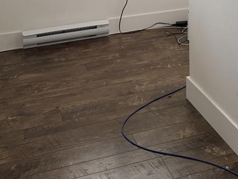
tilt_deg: -12.7
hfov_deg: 33.0
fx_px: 399
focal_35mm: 58
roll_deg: +1.6
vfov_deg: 23.4
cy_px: -25
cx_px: 152
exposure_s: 1/202
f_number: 1.78
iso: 125
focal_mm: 6.76
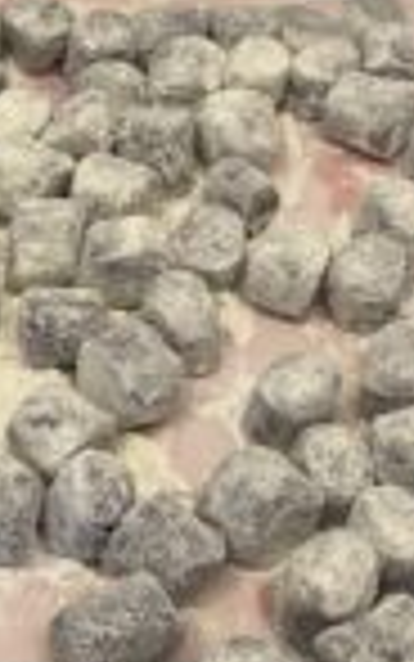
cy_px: 275
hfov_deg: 13.9
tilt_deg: -45.3
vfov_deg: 22.1
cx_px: 106
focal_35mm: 94
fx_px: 1695
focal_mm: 4.25
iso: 125
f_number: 1.8
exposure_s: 1/50
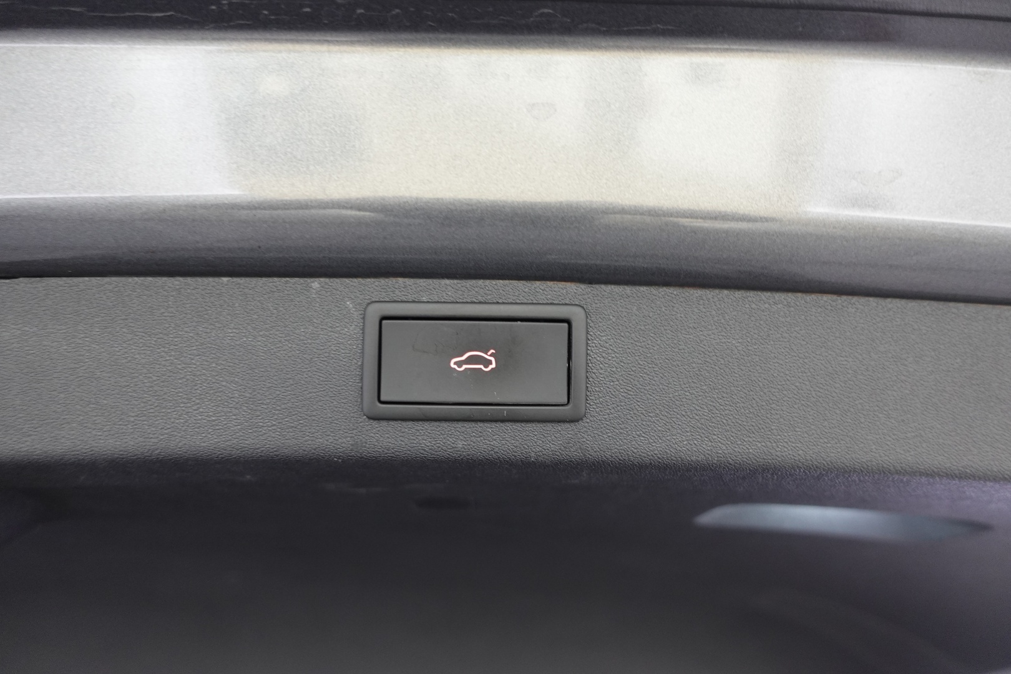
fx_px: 674
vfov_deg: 53.1
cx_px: 506
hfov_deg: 73.7
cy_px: 337
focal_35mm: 24
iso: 500
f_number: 1.8
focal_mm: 9.4
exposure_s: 1/30
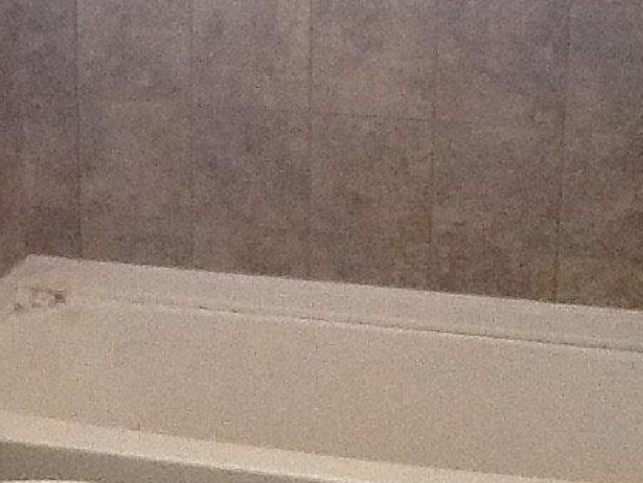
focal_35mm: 93
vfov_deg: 15.8
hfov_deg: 20.9
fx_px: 1728
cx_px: 171
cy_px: 135
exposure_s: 1/30
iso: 320
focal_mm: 2.03
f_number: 2.4
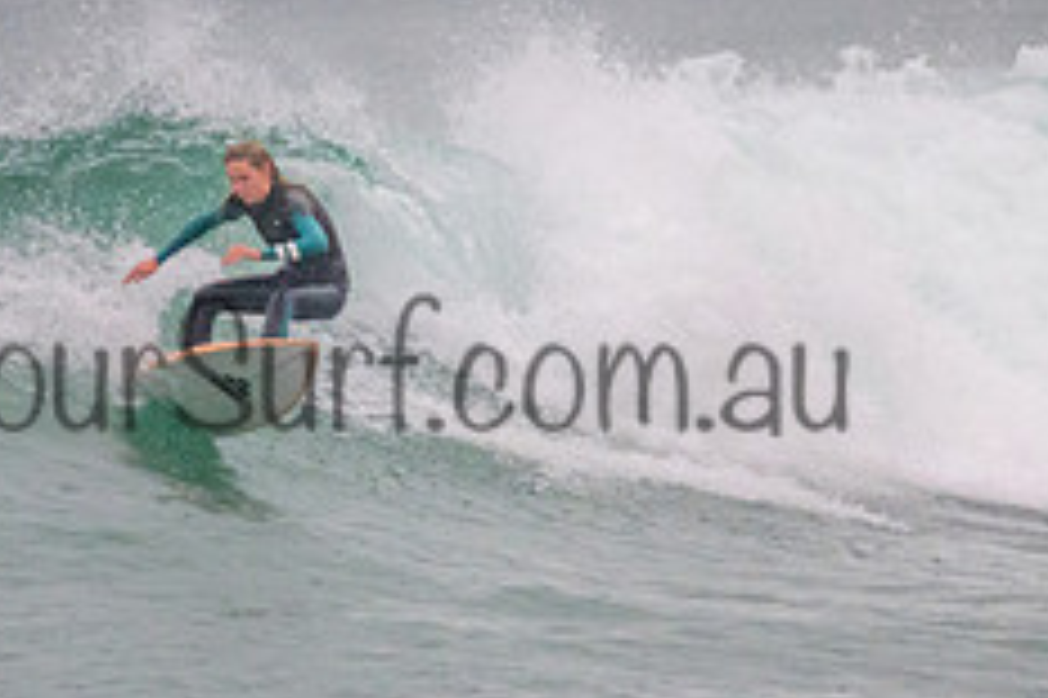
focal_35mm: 1995
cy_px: 326
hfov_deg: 1.0
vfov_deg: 0.7
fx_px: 58034
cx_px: 373
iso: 3600
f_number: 11
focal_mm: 800
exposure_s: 1/1250
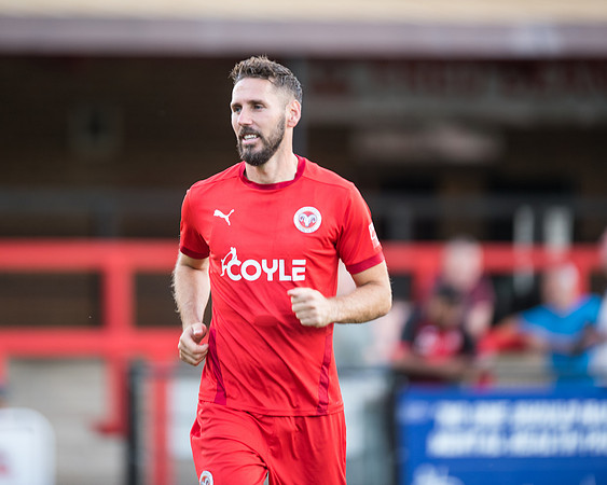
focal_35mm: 451
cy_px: 242
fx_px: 8091
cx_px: 282
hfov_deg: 4.3
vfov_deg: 3.4
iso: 400
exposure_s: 1/320
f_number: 2.8
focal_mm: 400
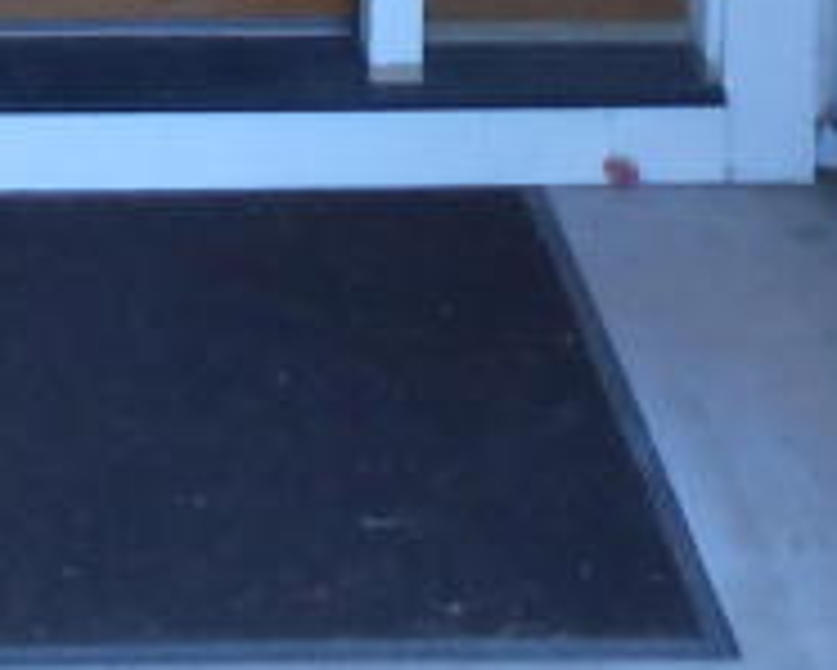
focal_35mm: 161
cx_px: 27
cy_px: -967
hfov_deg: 11.9
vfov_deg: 8.7
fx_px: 3990
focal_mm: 5.3
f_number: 3.8
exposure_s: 1/30
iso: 160
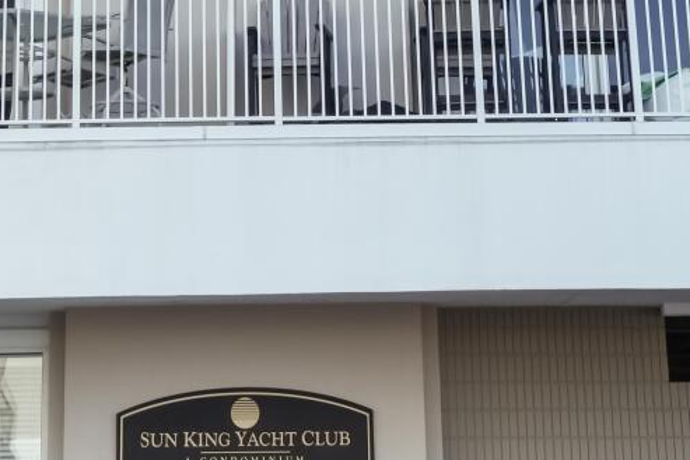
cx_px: 249
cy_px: -481
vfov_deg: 9.2
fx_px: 2684
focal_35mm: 140
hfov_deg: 14.6
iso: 800
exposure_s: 1/250
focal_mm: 23
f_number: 11
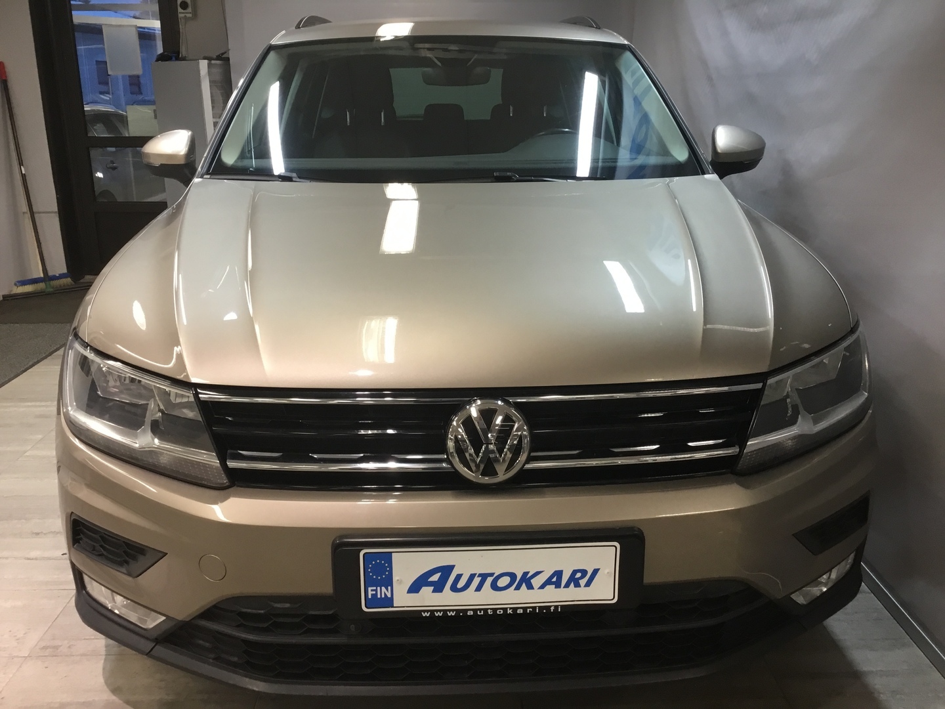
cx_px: 472
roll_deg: +1.4
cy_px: 354
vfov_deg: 45.4
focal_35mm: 31
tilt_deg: -17.2
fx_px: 846
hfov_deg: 58.4
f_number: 2.4
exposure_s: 1/33
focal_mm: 3.3
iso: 80
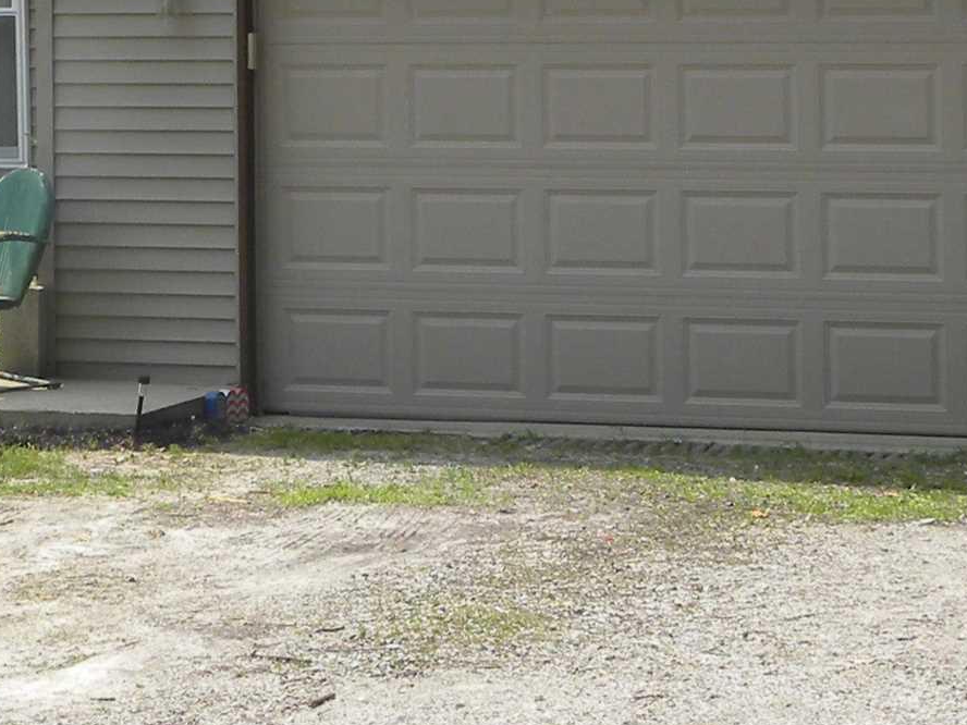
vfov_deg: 11.4
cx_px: 282
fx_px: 3576
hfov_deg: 15.4
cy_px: -96
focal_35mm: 128
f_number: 5.6
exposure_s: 1/192
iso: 64
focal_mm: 6.6
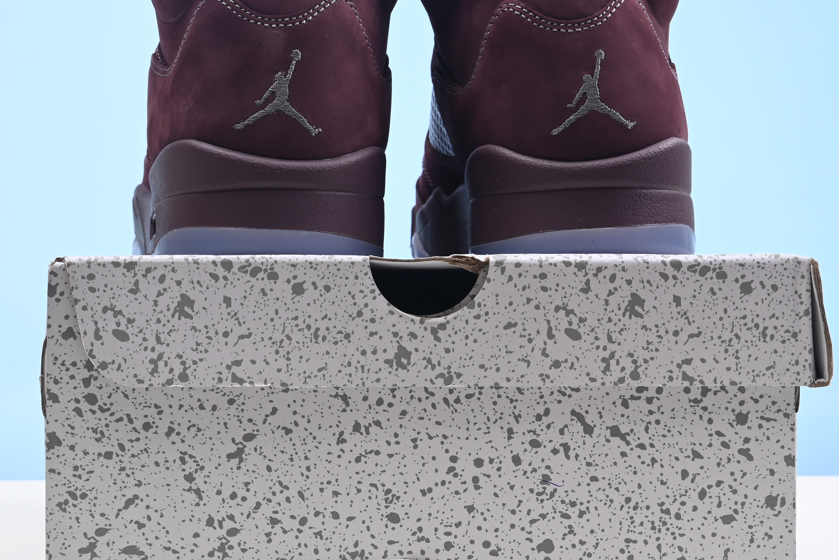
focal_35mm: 71
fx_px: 1655
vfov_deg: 19.2
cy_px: 240
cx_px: 326
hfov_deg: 28.4
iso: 100
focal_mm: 41
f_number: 16
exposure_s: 1/2
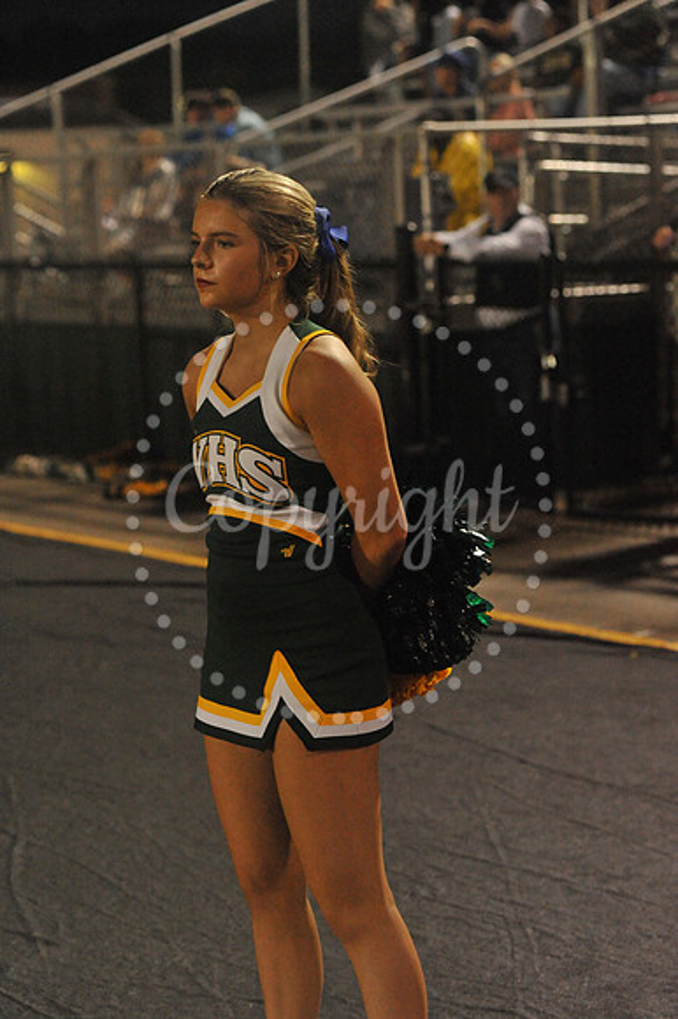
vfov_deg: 20.4
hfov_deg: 13.7
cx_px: 339
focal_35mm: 100
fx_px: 2828
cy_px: 510
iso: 6400
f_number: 5
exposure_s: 1/250
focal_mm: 100
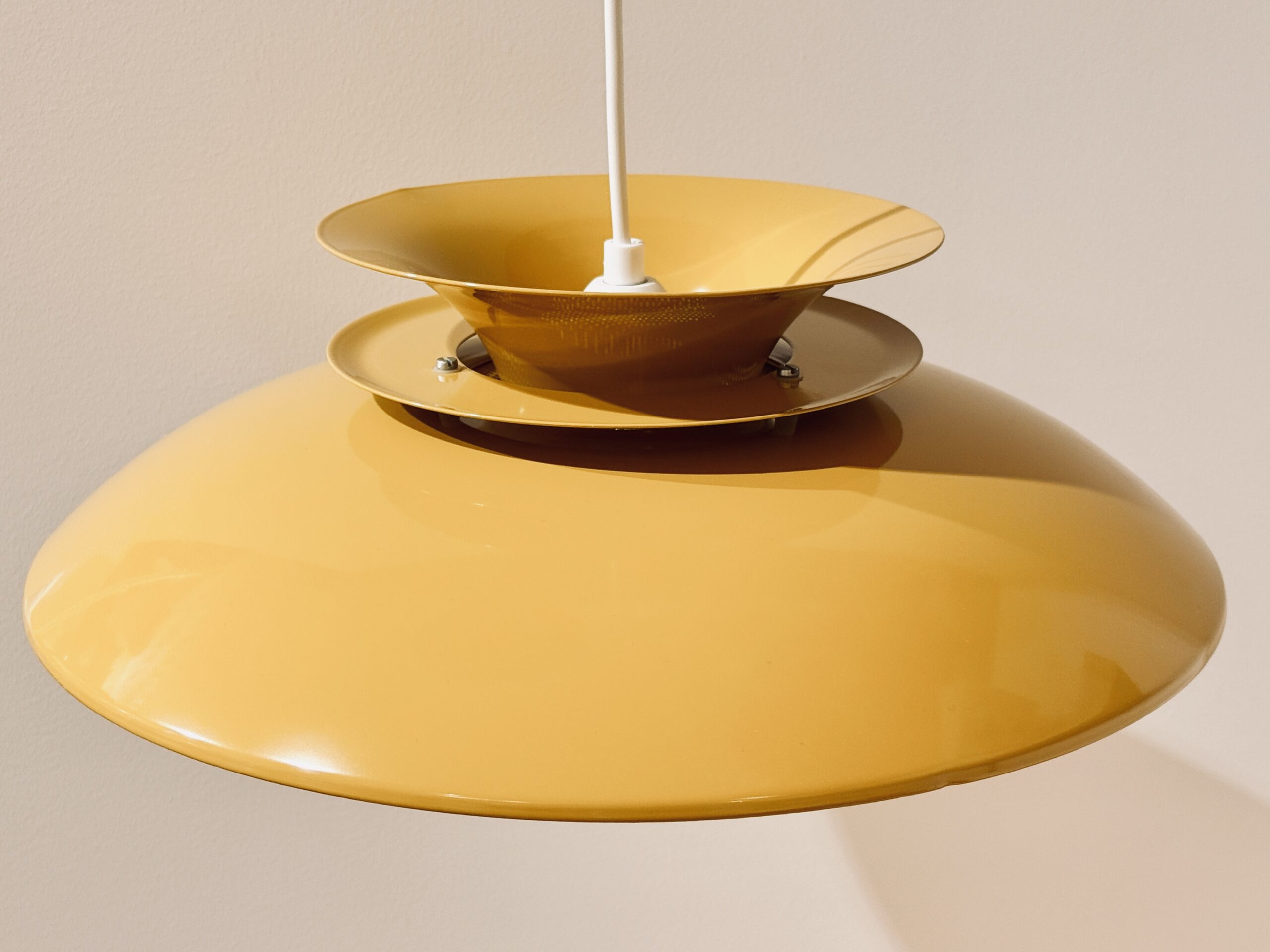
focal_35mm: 48
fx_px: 1761
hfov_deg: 39.7
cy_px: 476
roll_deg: -0.1
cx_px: 635
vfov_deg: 30.3
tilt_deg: -19.5
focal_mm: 6.76
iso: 64
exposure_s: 1/100
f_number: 1.78
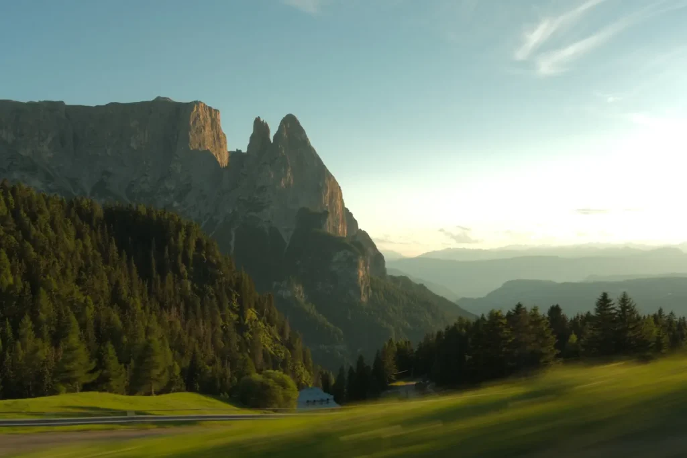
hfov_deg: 54.4
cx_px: 344
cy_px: 229
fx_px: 668
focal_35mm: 35
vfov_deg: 37.9
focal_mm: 23
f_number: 16
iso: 100
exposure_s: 1/25
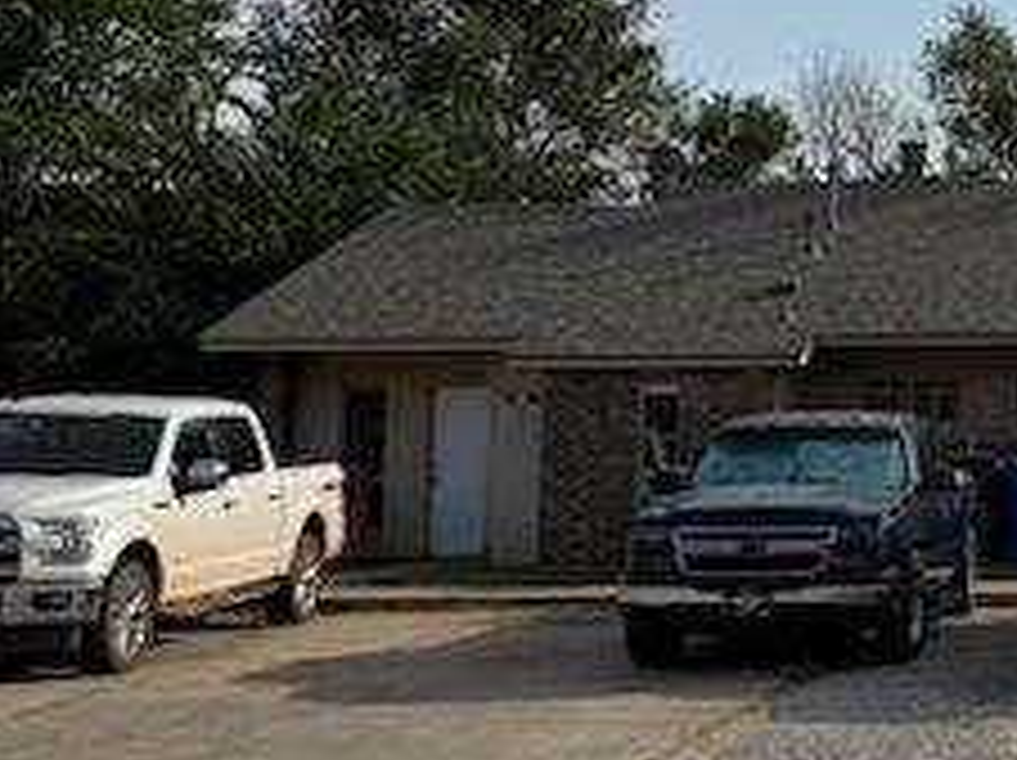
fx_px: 1996
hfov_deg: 25.7
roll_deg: +0.6
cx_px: 1206
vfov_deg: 21.5
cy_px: 301
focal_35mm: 68
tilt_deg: +5.1
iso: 80
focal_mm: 6.76
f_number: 1.78
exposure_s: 1/7353
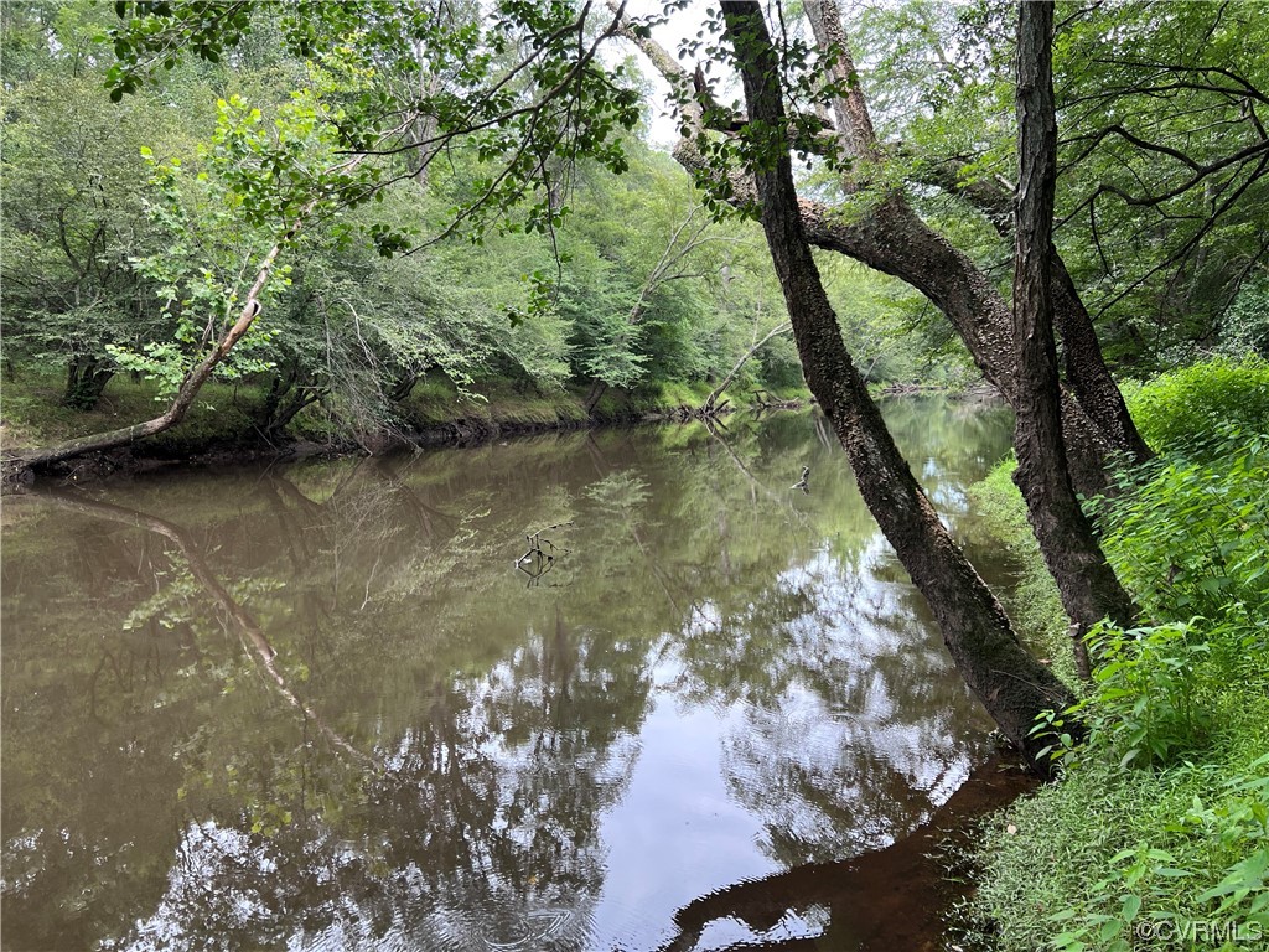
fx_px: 953
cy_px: 476
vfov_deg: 53.1
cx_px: 634
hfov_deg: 67.3
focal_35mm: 26
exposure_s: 1/220
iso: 40
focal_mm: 5.7
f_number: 1.5
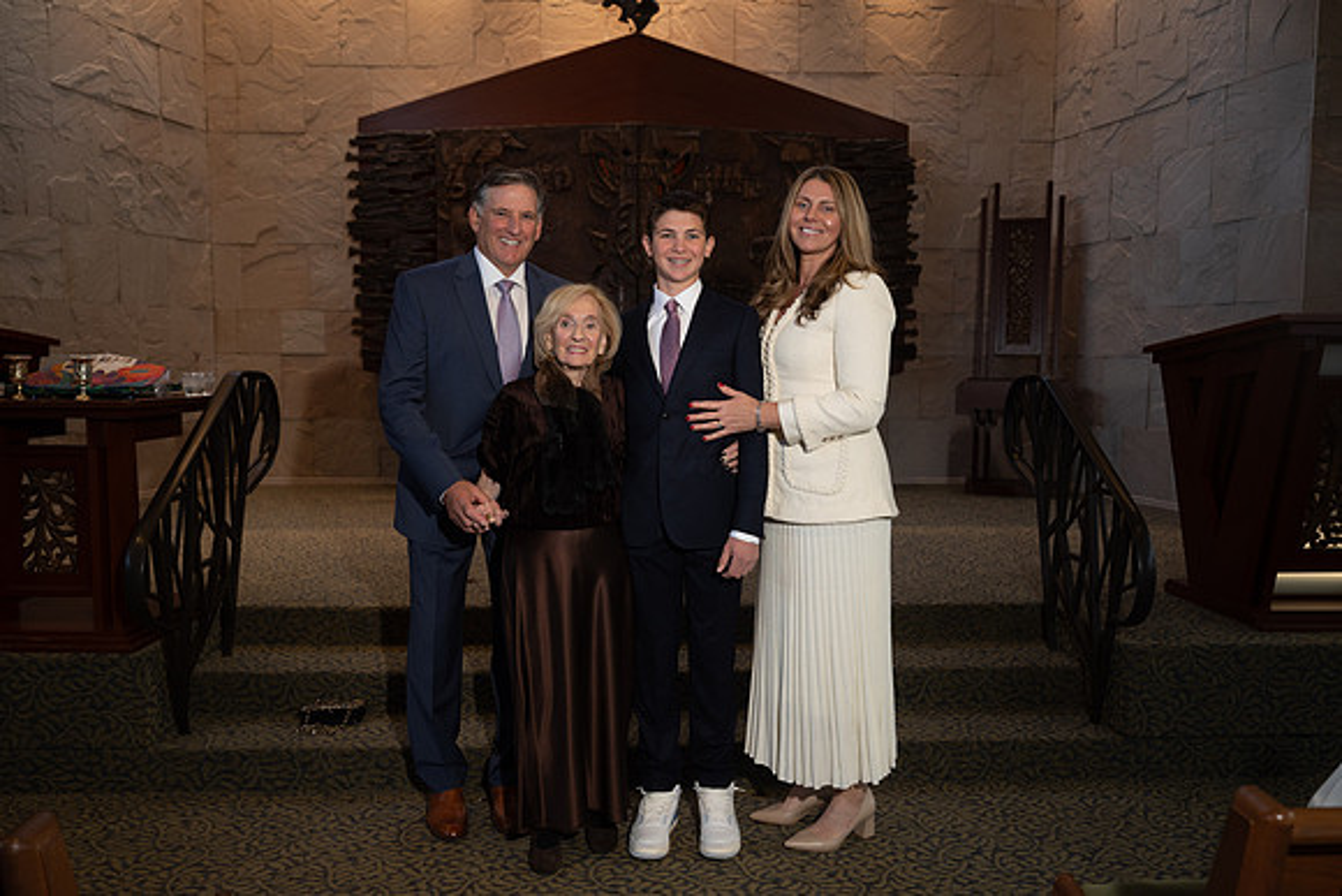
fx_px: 1081
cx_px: 671
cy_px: 448
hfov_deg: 63.6
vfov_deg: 45.0
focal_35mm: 29
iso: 640
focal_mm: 29
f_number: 3.5
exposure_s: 1/200
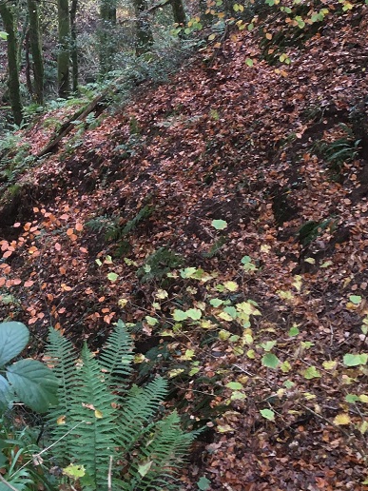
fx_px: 964
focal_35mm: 68
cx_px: 49
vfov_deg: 27.8
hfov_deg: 21.2
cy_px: 80
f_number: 2.2
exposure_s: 1/33
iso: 80
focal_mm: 4.15
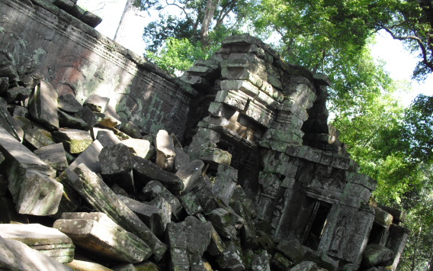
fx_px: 507
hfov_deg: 46.2
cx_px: 200
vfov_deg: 29.7
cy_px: 169
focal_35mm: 43
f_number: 3.1
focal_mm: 6.3
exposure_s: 1/160
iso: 100
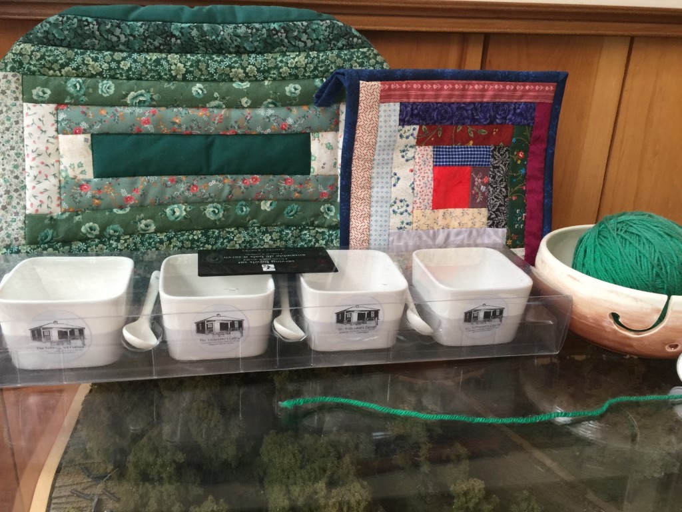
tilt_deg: -23.1
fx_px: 571
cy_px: 256
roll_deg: -2.1
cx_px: 341
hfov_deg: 61.7
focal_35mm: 29
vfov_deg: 48.2
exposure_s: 1/15
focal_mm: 4.15
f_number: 2.2
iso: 50
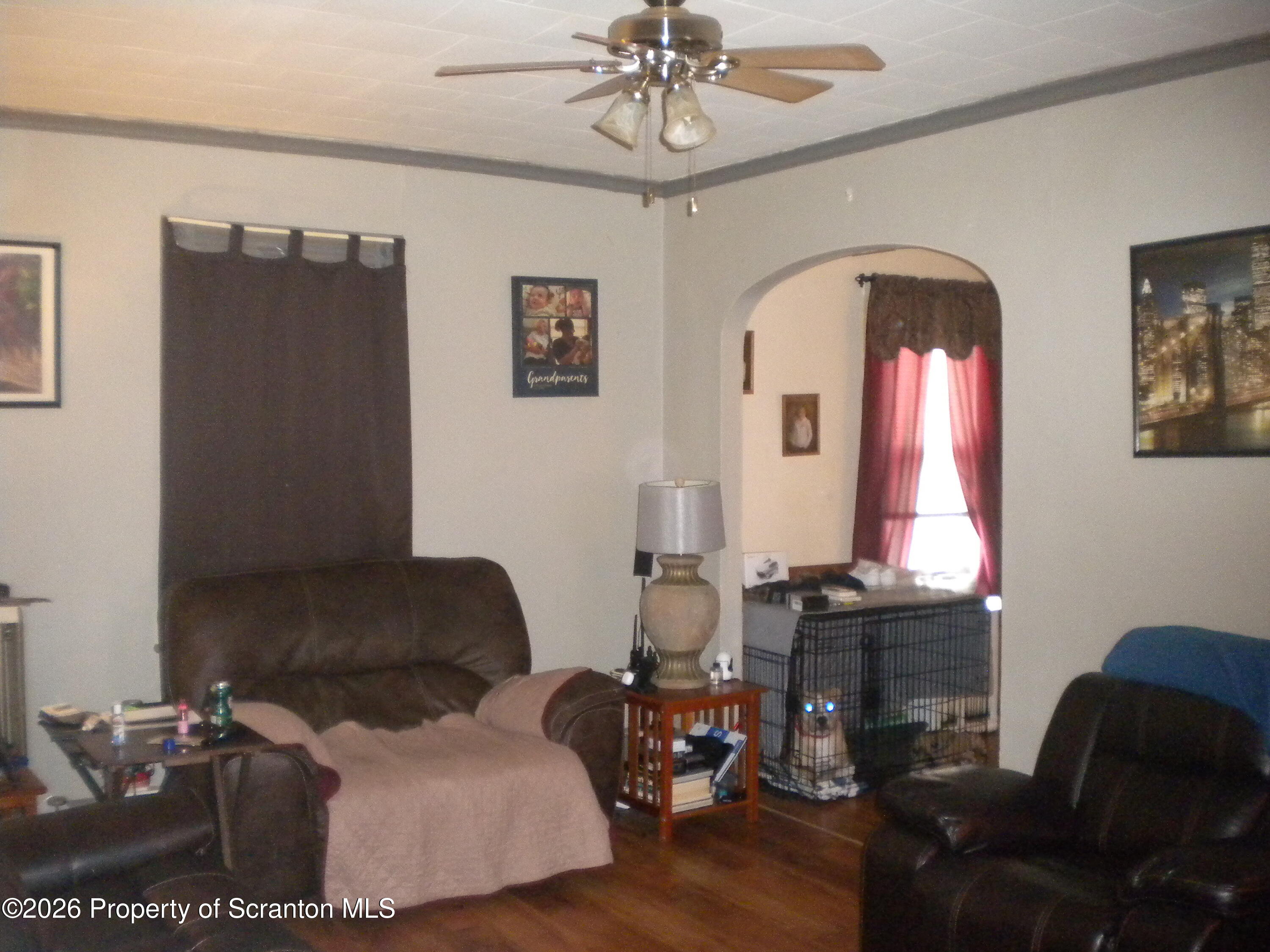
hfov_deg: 52.6
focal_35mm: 35
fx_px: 1284
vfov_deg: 40.7
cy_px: 476
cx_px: 635
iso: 718
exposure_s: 1/30
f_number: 3.1
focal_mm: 6.3
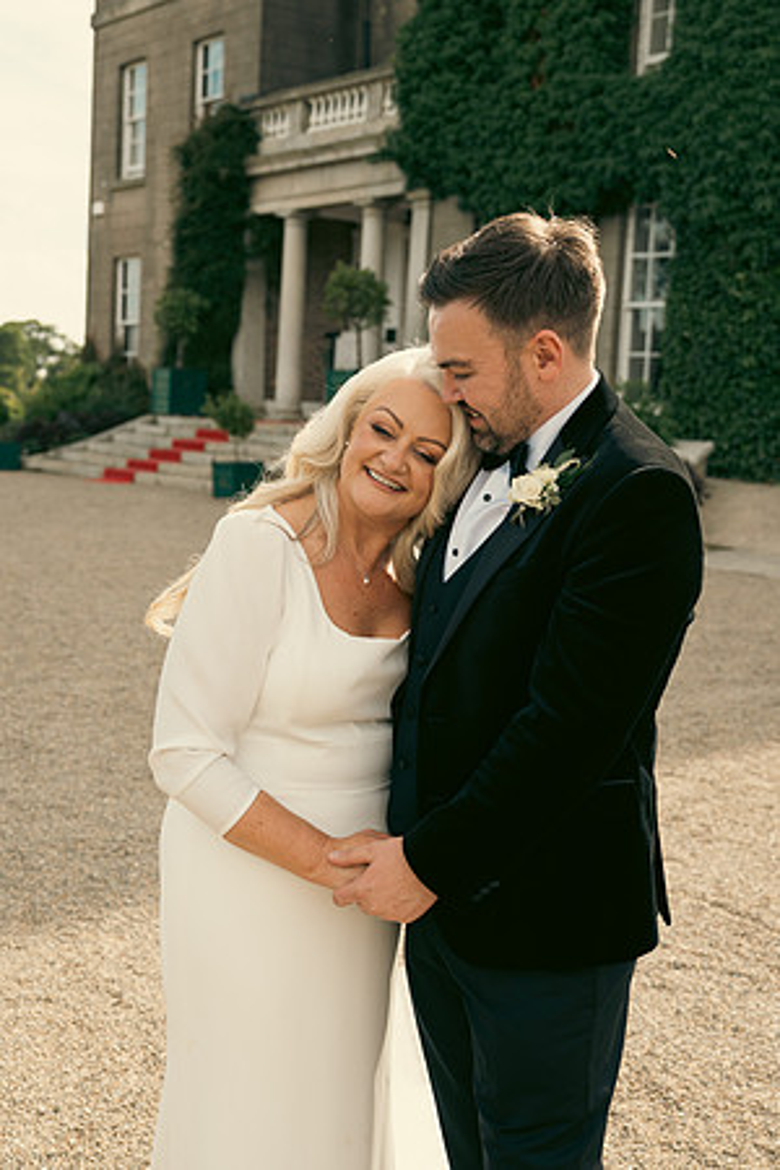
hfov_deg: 29.2
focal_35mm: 46
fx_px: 1495
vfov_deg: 42.7
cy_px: 585
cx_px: 390
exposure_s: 1/800
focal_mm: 31
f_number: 3.2
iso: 125
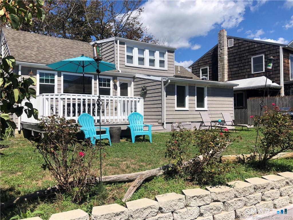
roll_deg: +0.0
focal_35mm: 28
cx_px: 146
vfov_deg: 49.7
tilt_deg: +2.3
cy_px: 110
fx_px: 237
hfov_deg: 63.4
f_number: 1.8
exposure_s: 1/2558
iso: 20
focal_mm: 3.99
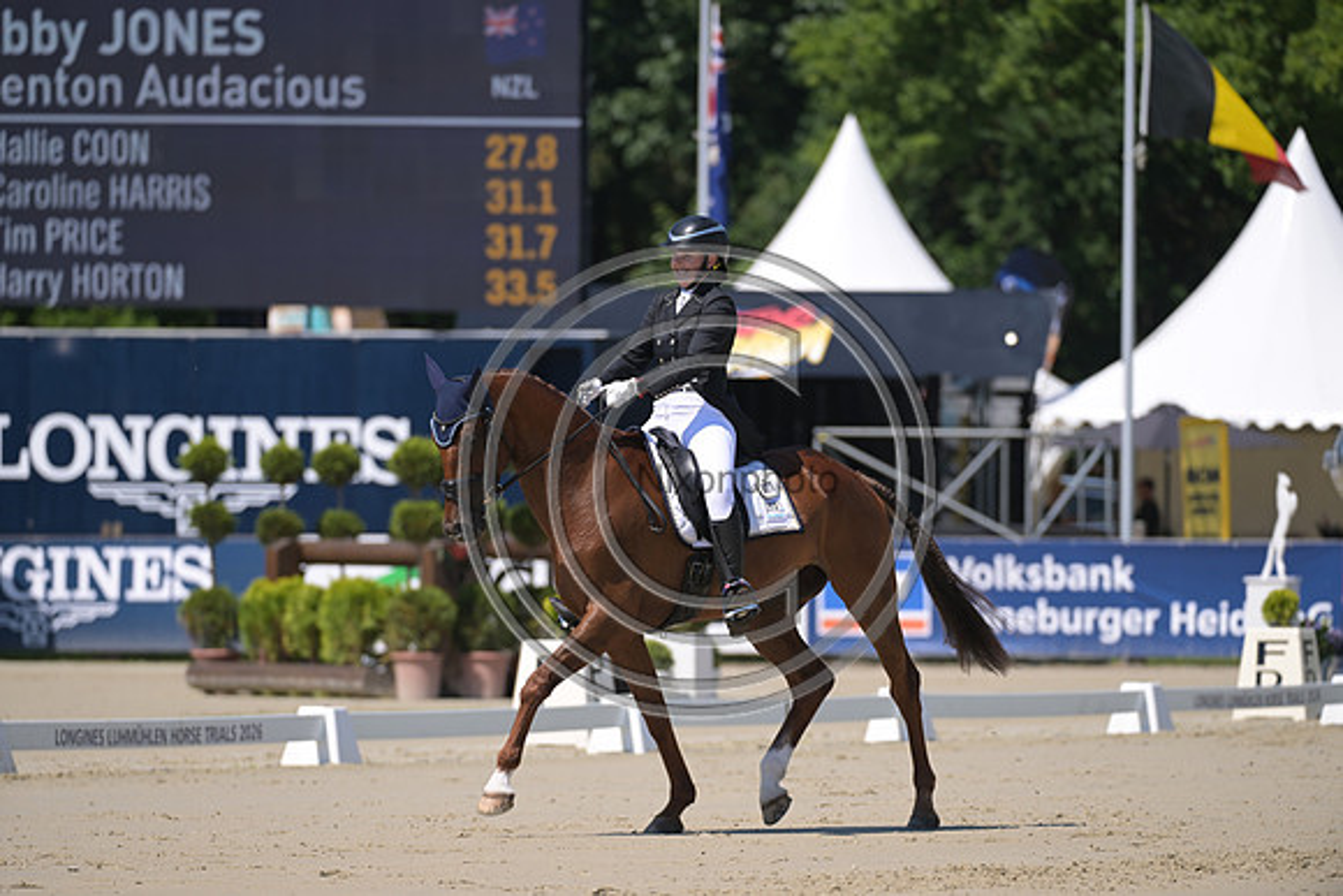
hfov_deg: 6.2
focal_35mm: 330
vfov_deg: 4.2
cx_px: 672
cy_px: 448
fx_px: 12313
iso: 180
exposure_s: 1/1250
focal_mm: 330
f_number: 5
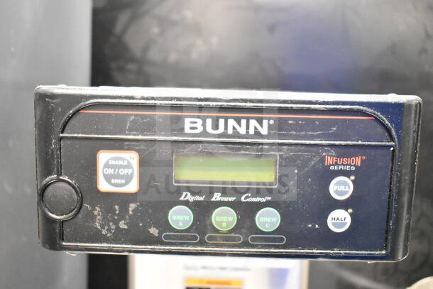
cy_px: 144
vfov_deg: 40.0
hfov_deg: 57.2
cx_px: 216
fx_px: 397
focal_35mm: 33
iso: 11400
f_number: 3.8
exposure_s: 1/40
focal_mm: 22
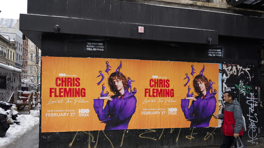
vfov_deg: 38.8
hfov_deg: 64.3
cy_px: 89
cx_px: 132
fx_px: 210
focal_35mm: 30
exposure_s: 1/80
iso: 100
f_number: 4.5
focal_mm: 28
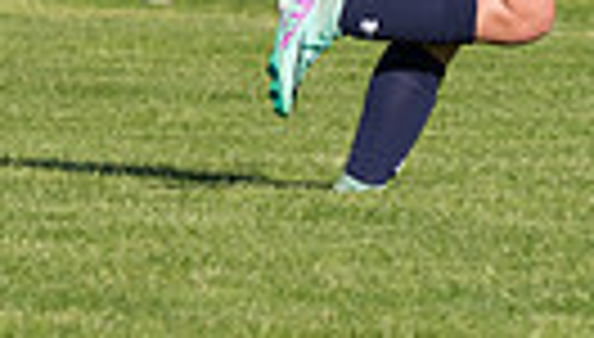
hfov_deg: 1.6
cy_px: -288
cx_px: 320
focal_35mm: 1375
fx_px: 21710
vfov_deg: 0.9
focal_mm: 200
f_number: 5.6
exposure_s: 1/1600
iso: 250
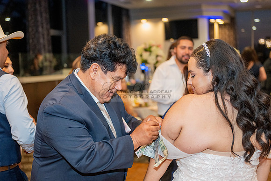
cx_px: 136
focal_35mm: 55
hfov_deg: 36.2
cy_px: 90
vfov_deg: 24.6
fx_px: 414
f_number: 2.8
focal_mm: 55
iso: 2500
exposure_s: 1/200
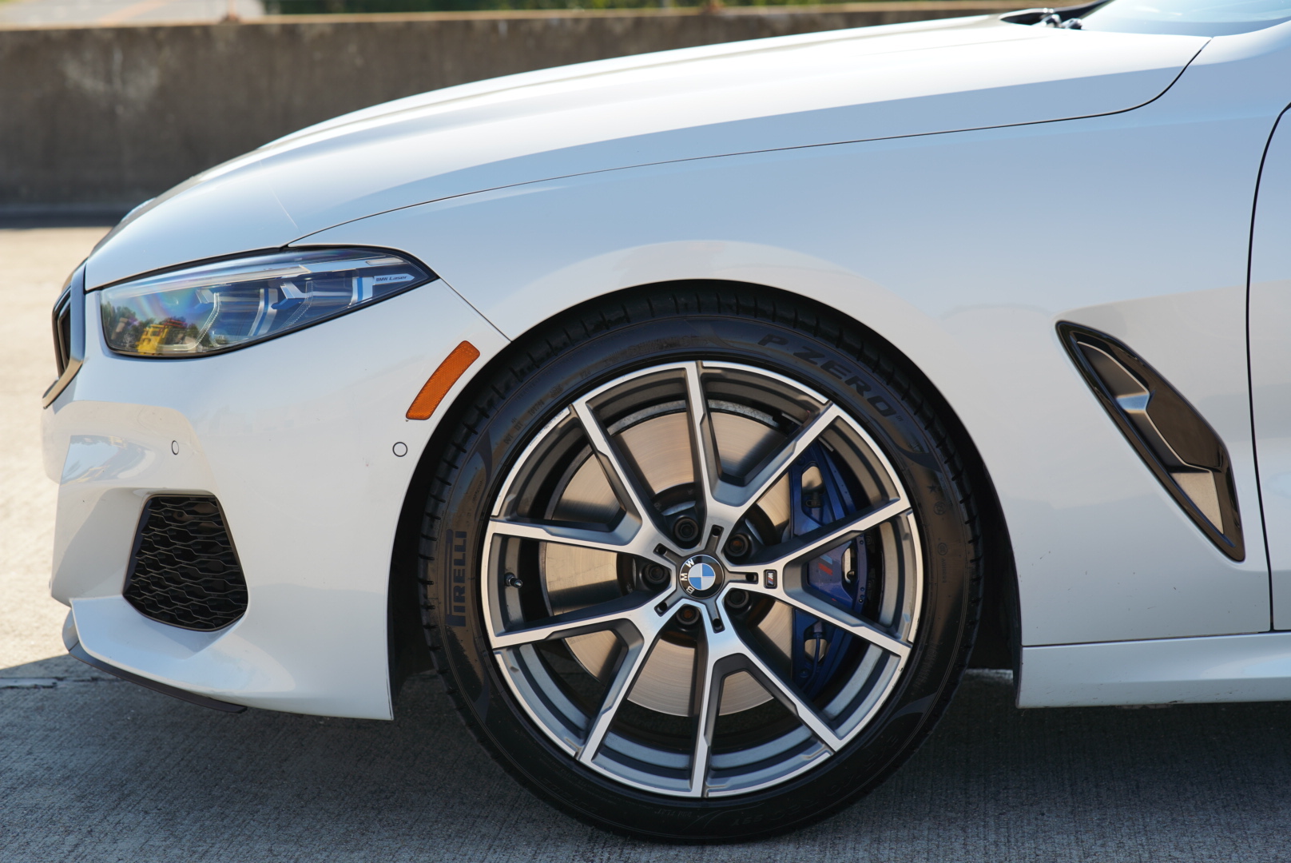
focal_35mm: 85
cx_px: 646
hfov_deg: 23.9
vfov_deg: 16.1
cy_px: 432
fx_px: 3050
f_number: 4.5
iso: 100
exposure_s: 1/200
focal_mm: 85
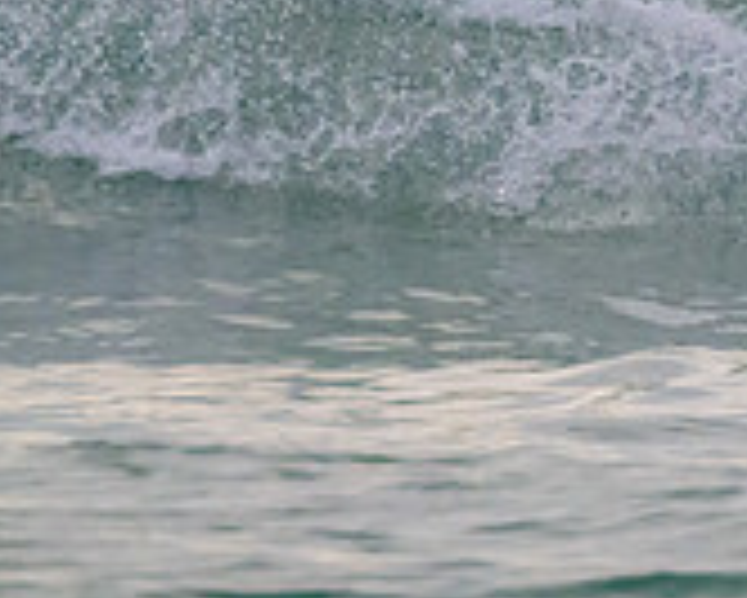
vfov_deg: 0.6
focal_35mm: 2629
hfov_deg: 0.7
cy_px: -218
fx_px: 58157
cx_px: 1296
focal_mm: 800
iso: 10000
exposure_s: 1/2000
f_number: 11
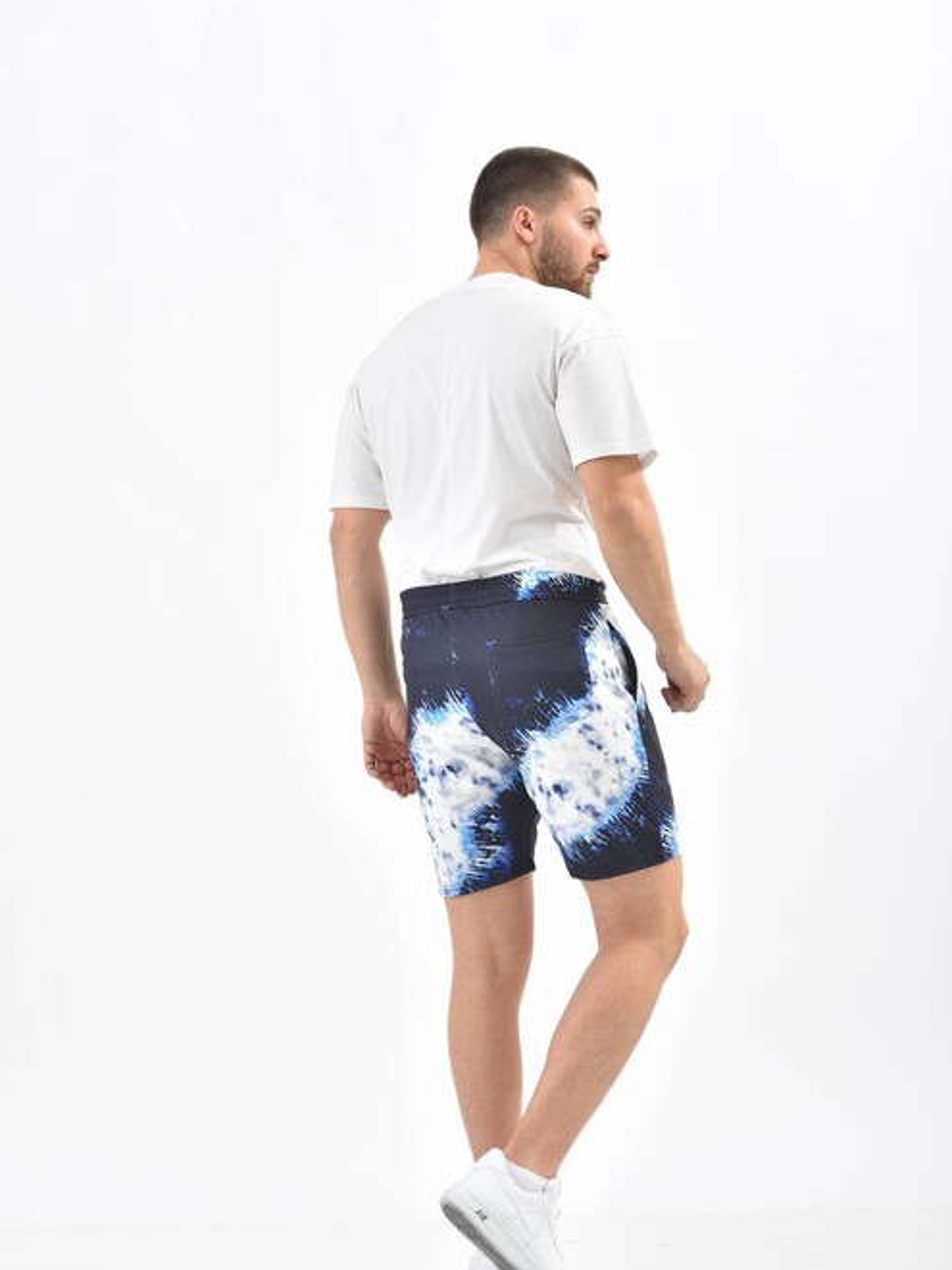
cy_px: 710
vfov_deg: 23.8
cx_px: 475
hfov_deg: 18.0
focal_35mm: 82
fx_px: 3007
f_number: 7.1
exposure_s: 1/160
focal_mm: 75
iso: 100
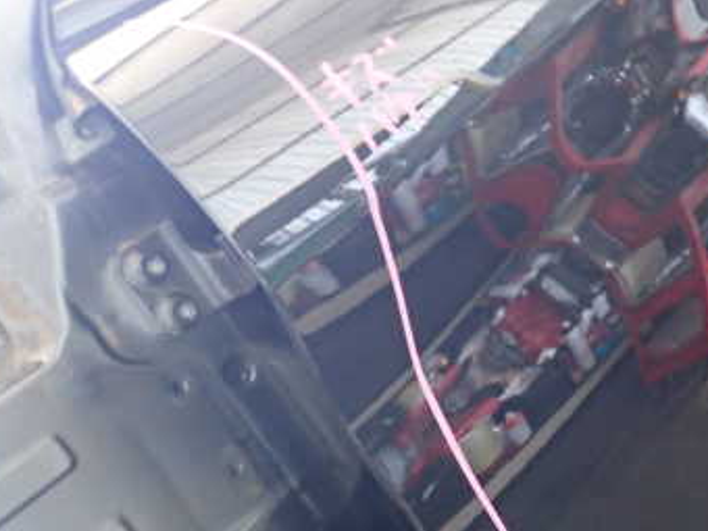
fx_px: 1084
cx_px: 598
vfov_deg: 27.2
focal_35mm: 53
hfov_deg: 34.7
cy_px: 383
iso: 400
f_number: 2.3
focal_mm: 5.4
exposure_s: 1/30
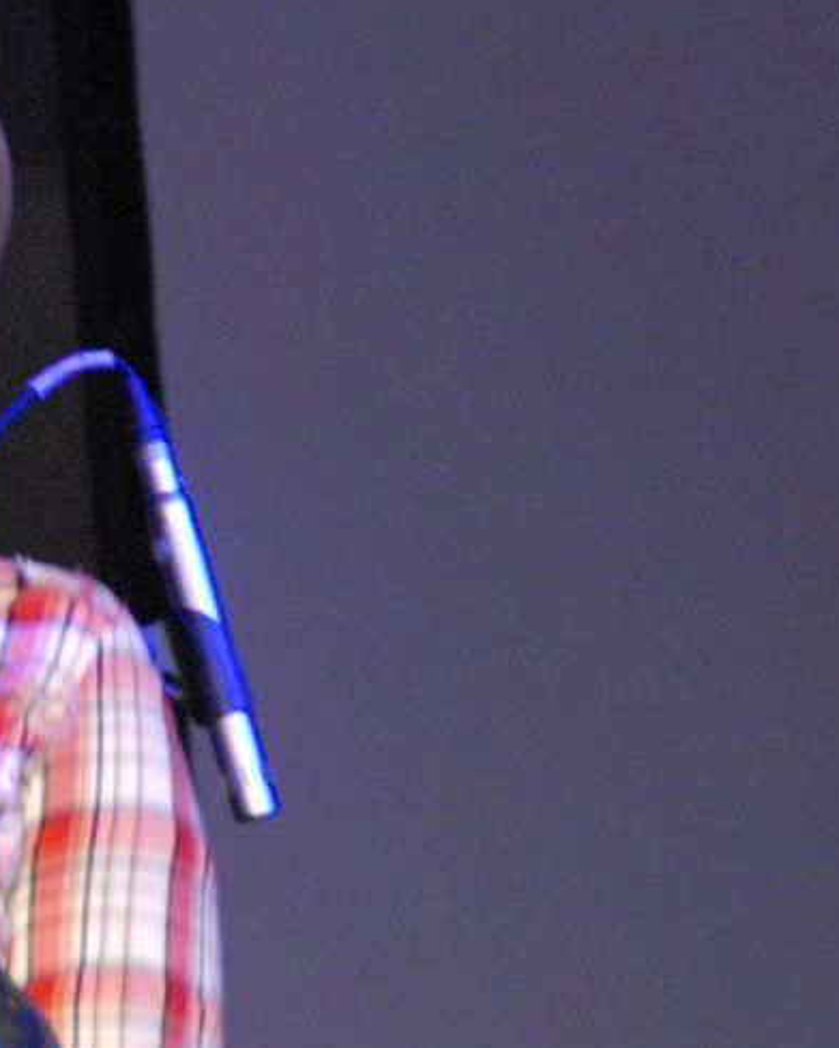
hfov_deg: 2.8
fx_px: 17179
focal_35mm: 554
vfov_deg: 3.5
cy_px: 304
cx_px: -333
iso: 1600
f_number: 5.6
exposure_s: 1/20
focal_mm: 120
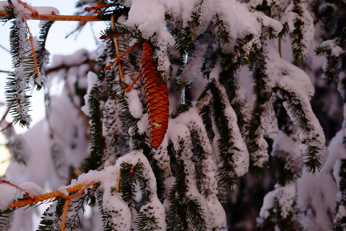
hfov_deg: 37.5
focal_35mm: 53
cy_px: 116
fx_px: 509
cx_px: 173
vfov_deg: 25.5
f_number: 2
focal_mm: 35
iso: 800
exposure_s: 1/1400
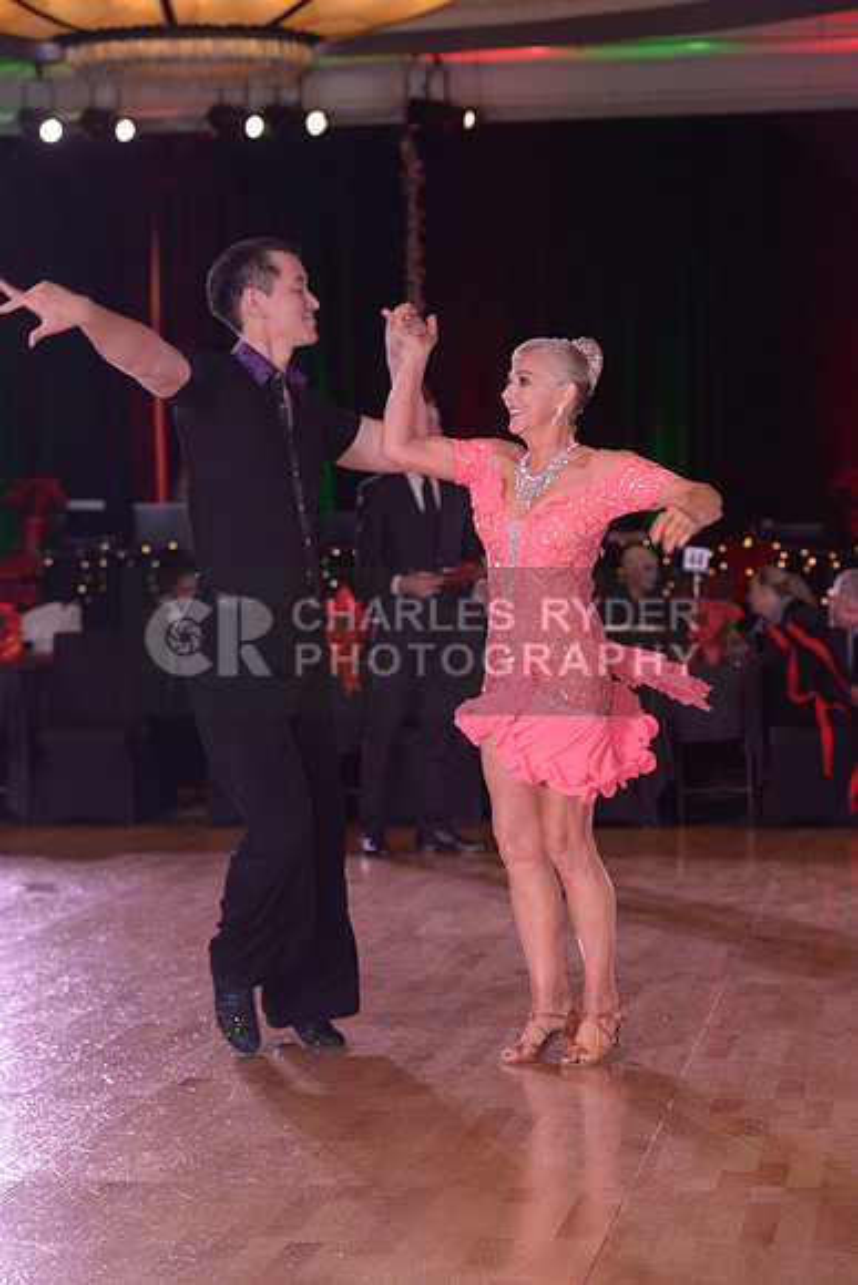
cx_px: 429
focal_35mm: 102
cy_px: 642
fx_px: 3644
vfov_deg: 20.0
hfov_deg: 13.4
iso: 1250
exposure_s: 1/200
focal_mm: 102
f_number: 5.6
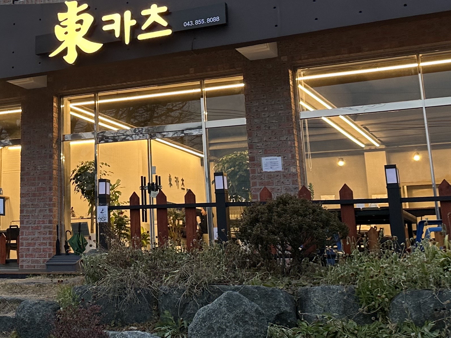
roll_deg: -0.7
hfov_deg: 30.0
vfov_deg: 23.6
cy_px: 52
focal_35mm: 61
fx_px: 795
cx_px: 26
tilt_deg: +16.0
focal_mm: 6.86
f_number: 1.78
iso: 80
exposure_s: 1/121
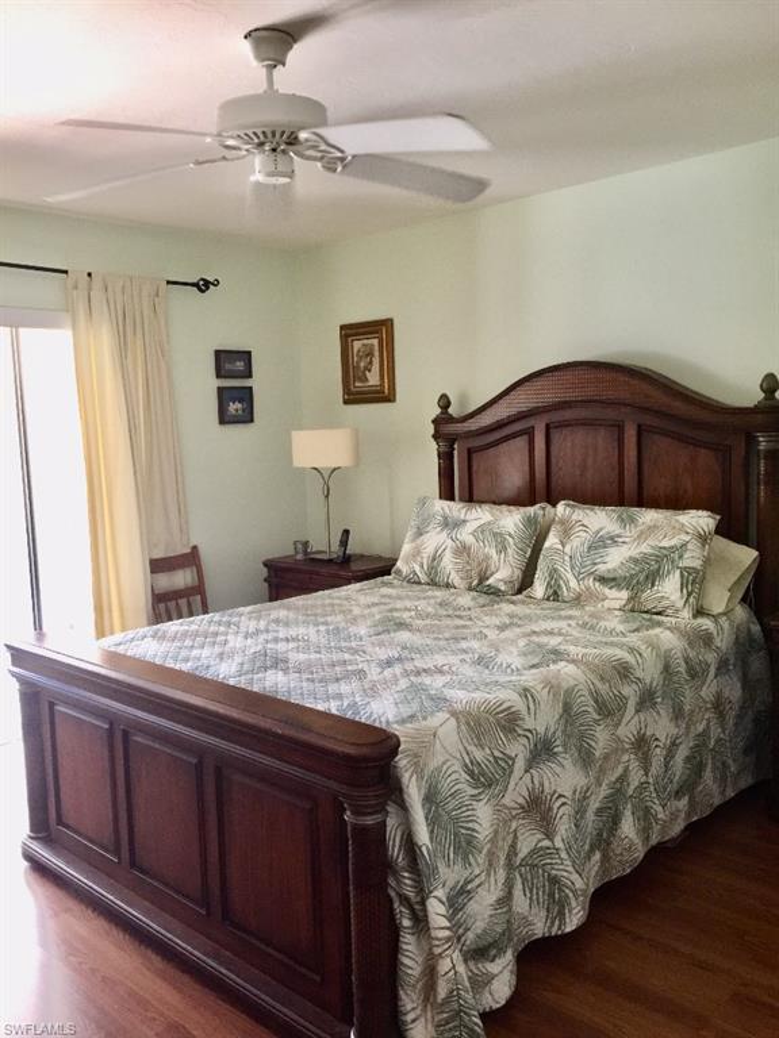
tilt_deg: -5.9
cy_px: 519
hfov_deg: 48.2
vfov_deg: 61.7
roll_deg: +3.1
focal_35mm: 29
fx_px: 870
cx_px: 390
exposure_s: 1/15
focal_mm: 4.15
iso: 125
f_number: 2.2
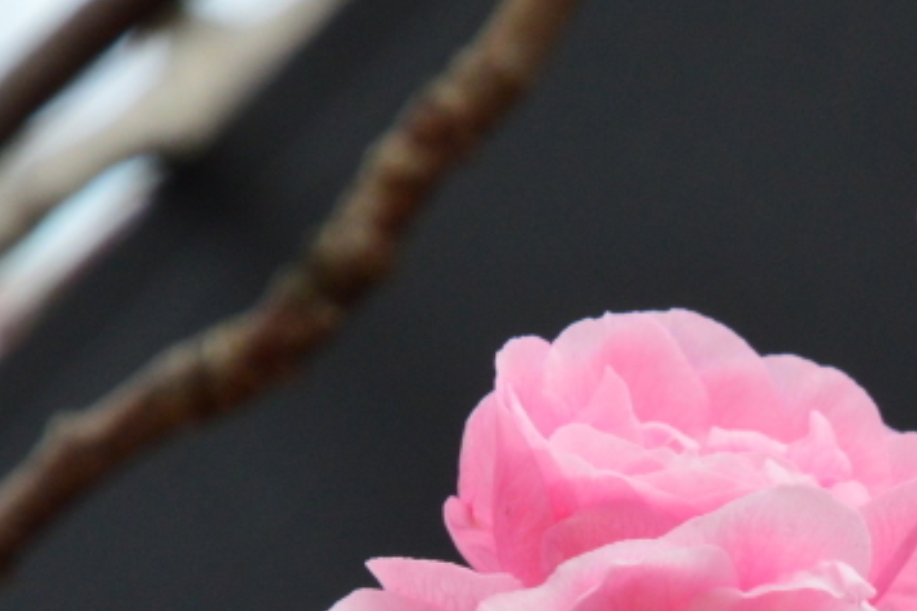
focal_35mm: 1290
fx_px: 32857
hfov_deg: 1.6
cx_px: 999
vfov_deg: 1.1
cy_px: 795
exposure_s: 1/250
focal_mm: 300
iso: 1250
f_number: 18
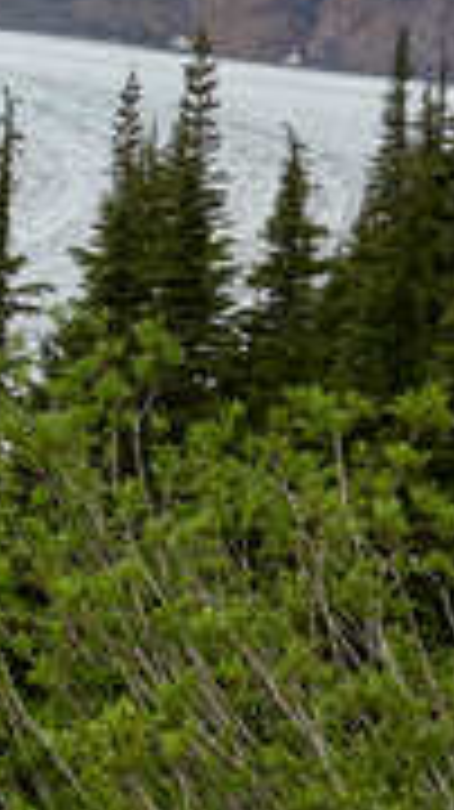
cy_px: 47
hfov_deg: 10.0
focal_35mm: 111
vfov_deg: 18.9
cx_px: -503
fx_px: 2380
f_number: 4
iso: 100
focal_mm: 12.33
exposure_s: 1/250
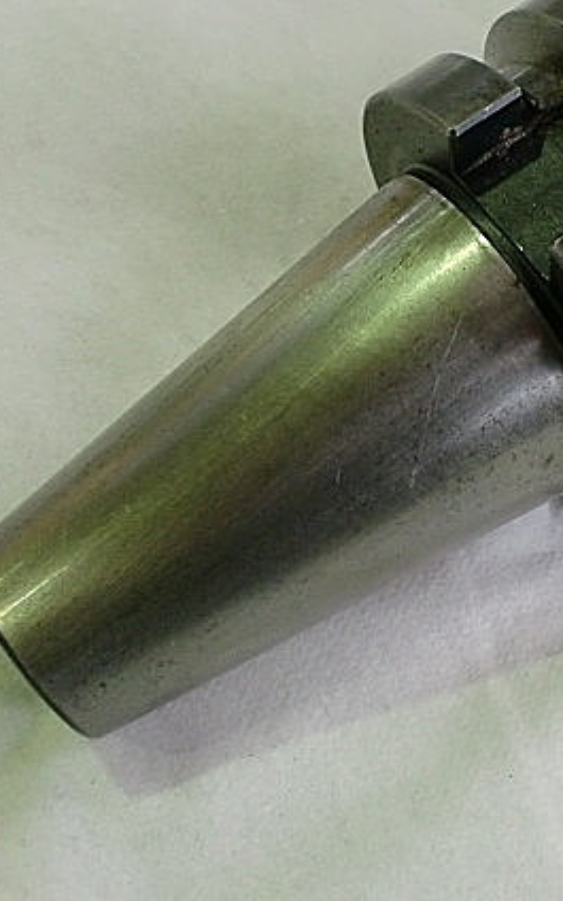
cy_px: 425
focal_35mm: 56
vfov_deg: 36.3
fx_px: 1375
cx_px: 582
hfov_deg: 22.2
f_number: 3.1
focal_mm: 6.3
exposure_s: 1/60
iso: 320
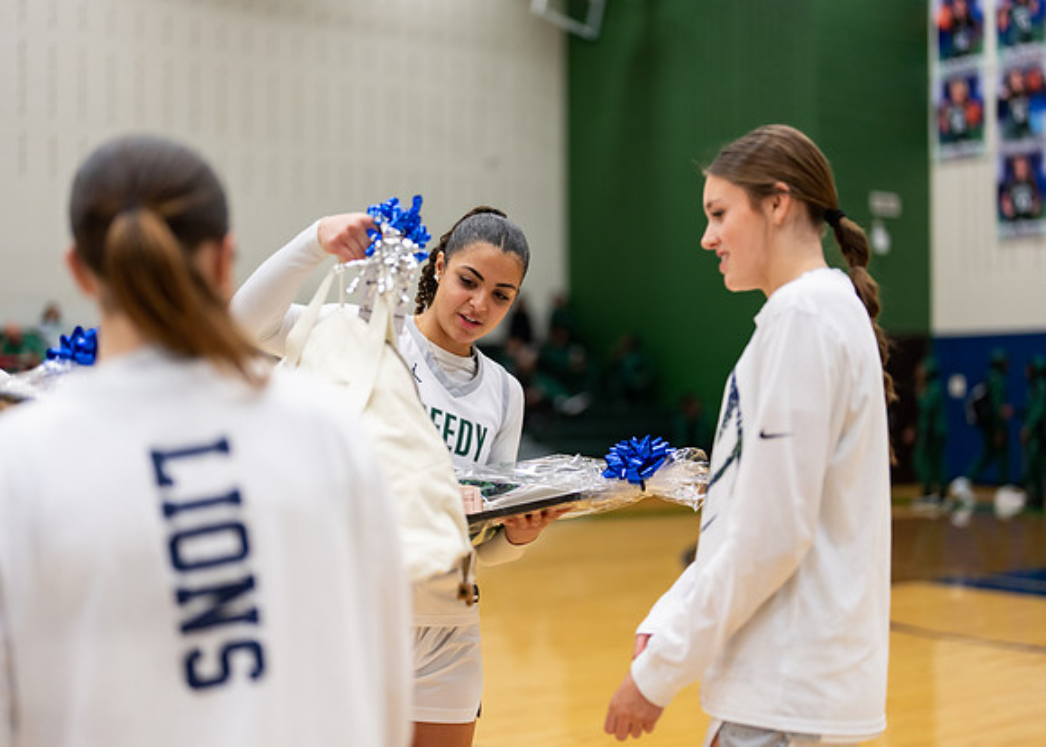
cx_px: 523
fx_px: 1556
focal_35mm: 52
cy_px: 374
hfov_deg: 37.2
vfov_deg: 27.0
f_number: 1.2
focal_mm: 50
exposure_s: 1/800
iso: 800
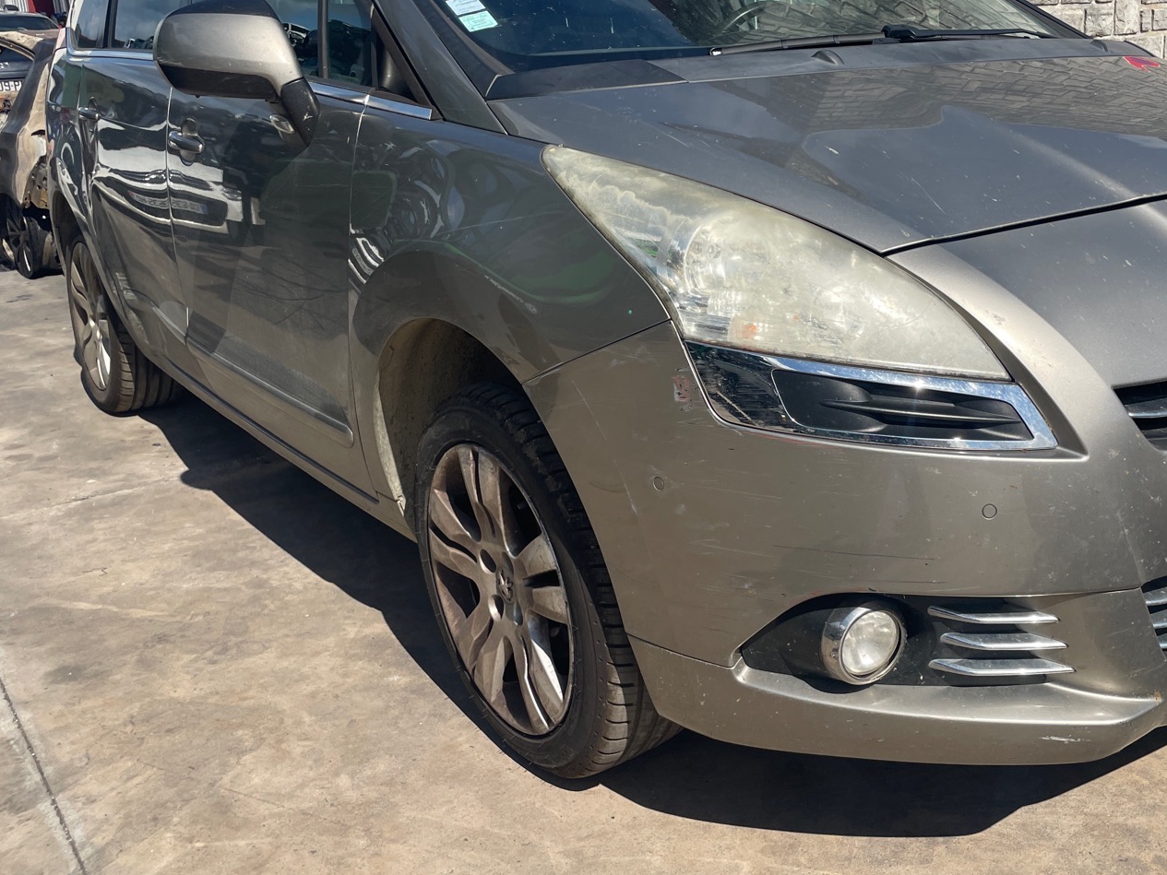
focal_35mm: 37
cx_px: 761
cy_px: 351
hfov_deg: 49.4
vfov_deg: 38.5
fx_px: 1247
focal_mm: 4.2
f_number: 1.6
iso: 32
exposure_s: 1/3401
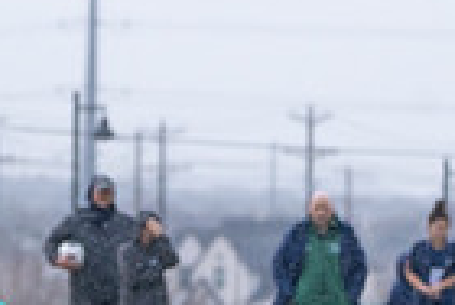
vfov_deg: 1.8
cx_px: -263
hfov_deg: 2.7
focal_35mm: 748
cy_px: 423
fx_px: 9474
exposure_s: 1/1250
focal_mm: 181
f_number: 5.6
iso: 1600
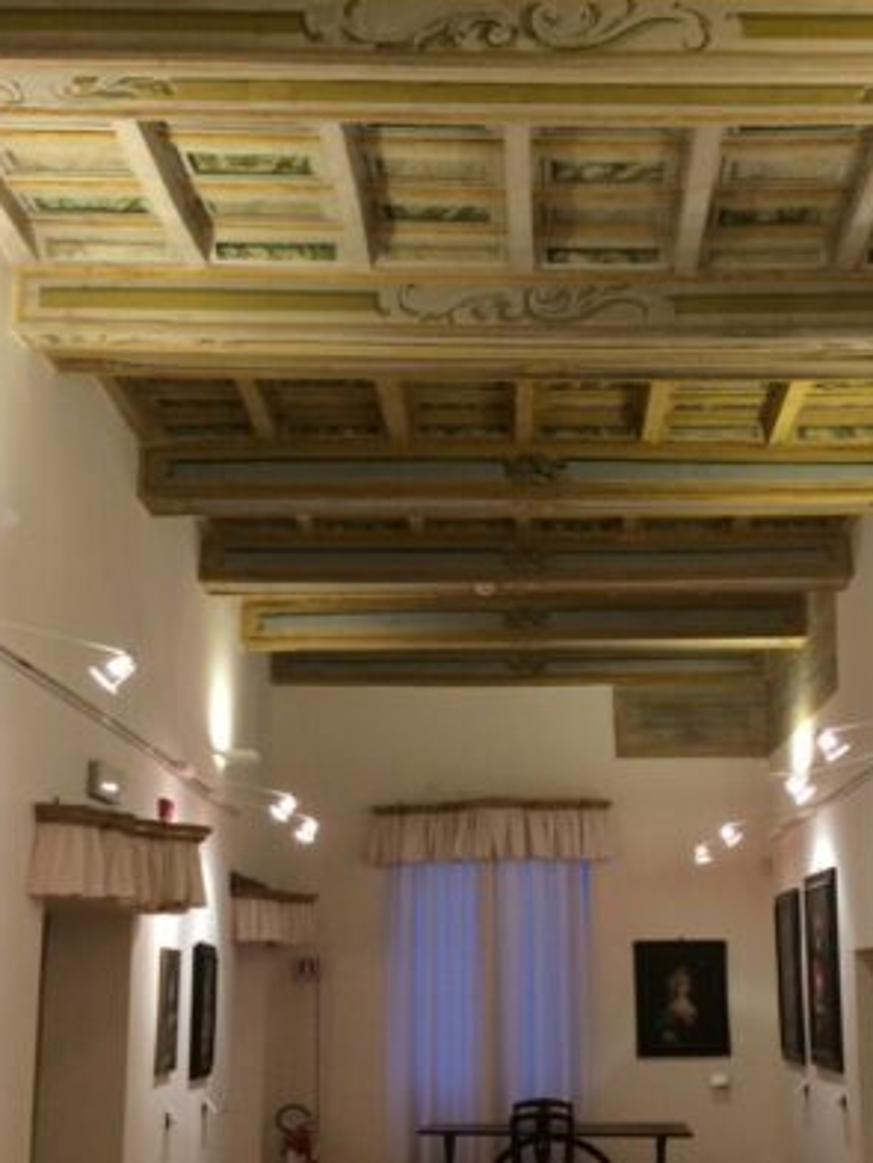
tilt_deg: +9.2
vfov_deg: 39.4
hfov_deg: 30.2
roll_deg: +1.7
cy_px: 725
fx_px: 1613
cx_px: 545
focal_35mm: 48
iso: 80
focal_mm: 4.15
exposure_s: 1/33
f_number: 2.2
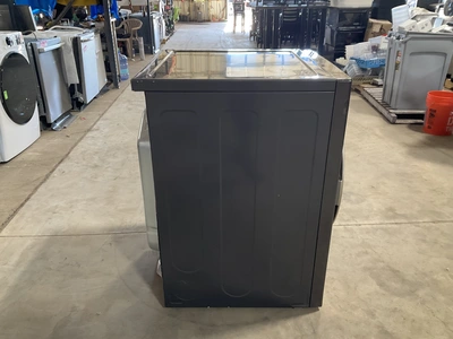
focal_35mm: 29
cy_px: 170
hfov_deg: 61.7
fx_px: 380
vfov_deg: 48.2
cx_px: 226
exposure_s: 1/60
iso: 125
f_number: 1.8
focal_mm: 3
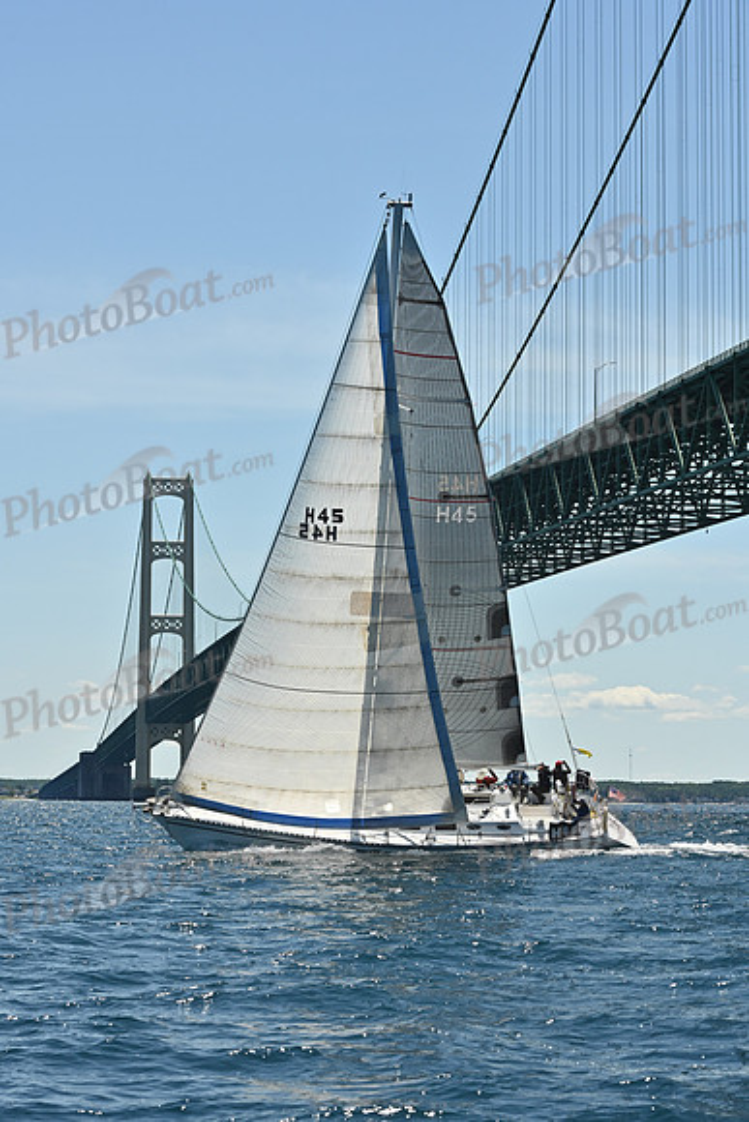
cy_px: 561
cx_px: 374
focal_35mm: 90
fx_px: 2807
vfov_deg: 22.6
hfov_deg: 15.2
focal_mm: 90
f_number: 11
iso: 320
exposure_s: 1/1000
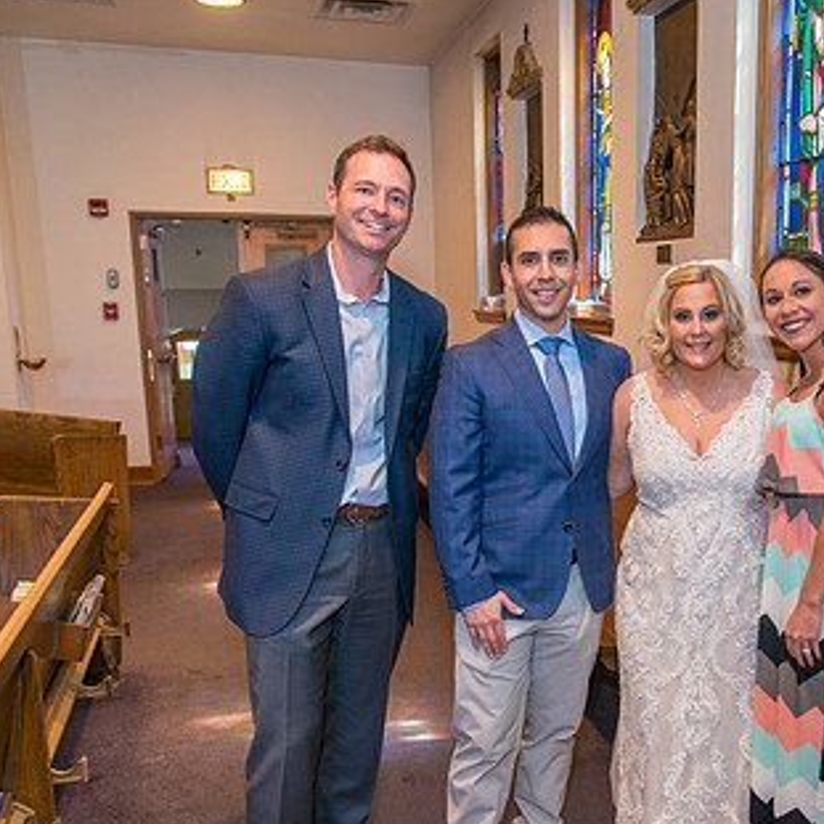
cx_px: 609
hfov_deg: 42.6
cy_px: 499
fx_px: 1023
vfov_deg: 43.6
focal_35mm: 38
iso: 640
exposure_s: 1/50
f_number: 4
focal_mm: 24
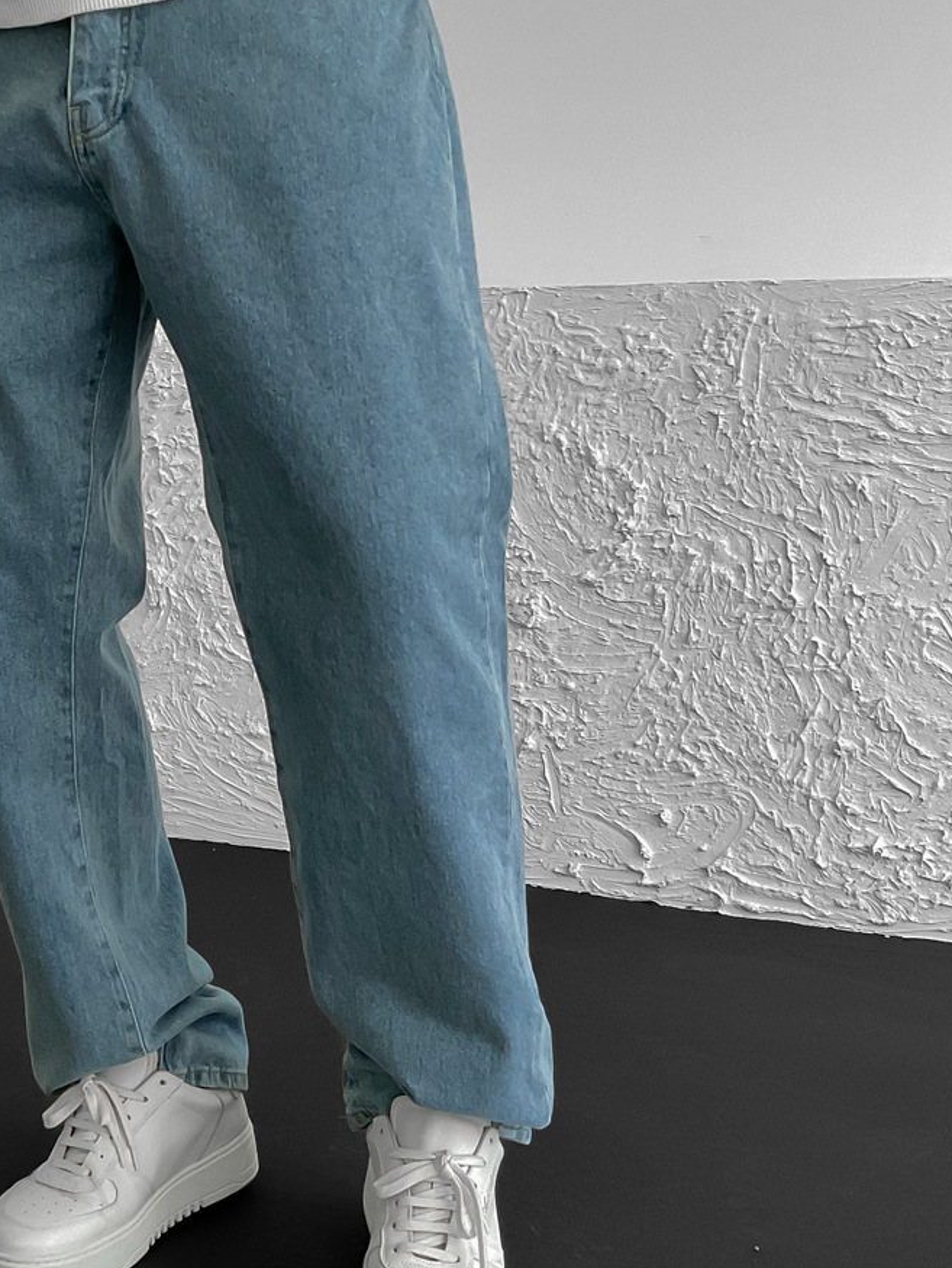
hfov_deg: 26.6
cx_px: 88
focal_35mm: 53
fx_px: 1942
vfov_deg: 35.9
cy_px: 471
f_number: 1.8
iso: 64
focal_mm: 3
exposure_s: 1/105
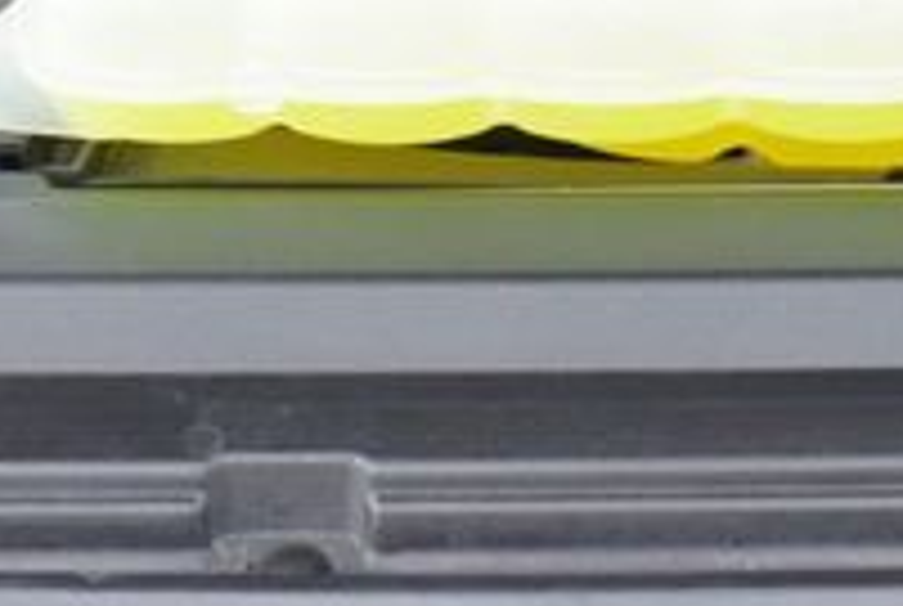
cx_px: 786
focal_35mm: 122
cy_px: -373
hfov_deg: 16.6
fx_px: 3067
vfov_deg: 10.8
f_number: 4
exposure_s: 1/160
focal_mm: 16
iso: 320
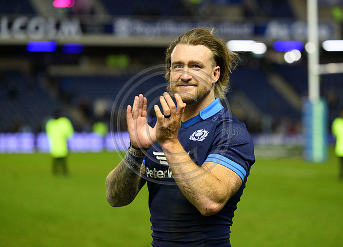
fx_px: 1403
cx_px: 201
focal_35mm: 144
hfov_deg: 13.9
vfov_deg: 10.1
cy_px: 114
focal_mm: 125
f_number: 3.2
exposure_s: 1/1250
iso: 5000
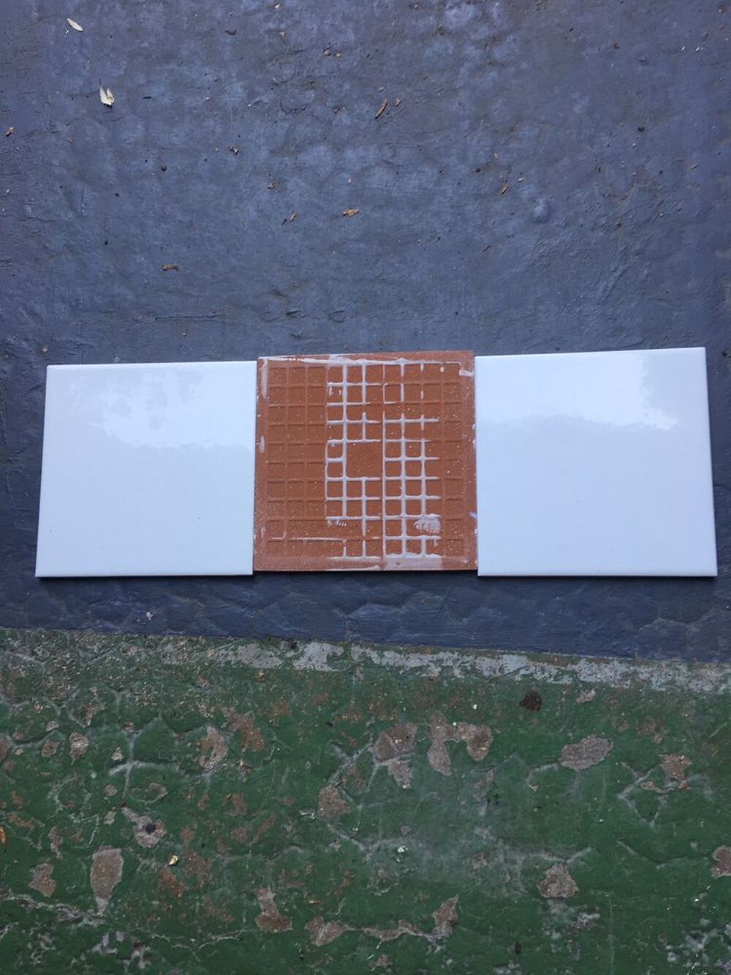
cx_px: 366
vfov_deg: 61.7
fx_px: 816
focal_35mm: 29
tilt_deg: -80.4
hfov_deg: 48.2
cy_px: 488
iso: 32
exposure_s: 1/100
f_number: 2.2
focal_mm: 4.15
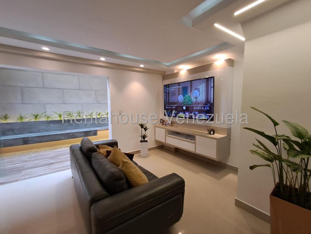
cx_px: 156
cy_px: 117
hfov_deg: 94.5
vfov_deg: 78.1
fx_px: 144
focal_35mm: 16
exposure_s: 1/40
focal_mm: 1.64
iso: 160
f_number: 2.2
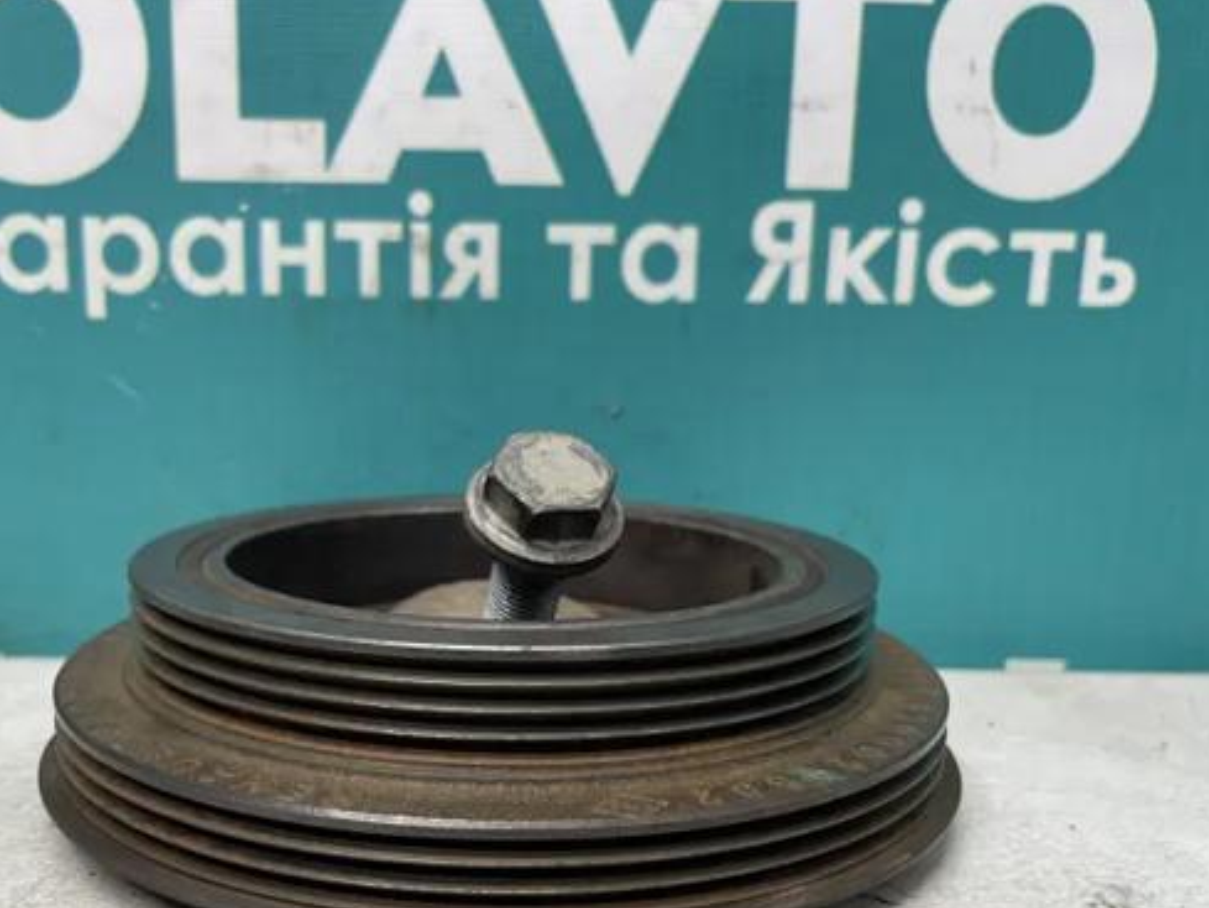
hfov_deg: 53.7
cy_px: 584
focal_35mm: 34
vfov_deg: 41.4
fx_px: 1188
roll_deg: -0.1
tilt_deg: -11.7
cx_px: 512
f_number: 1.6
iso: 64
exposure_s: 1/50
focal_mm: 4.2
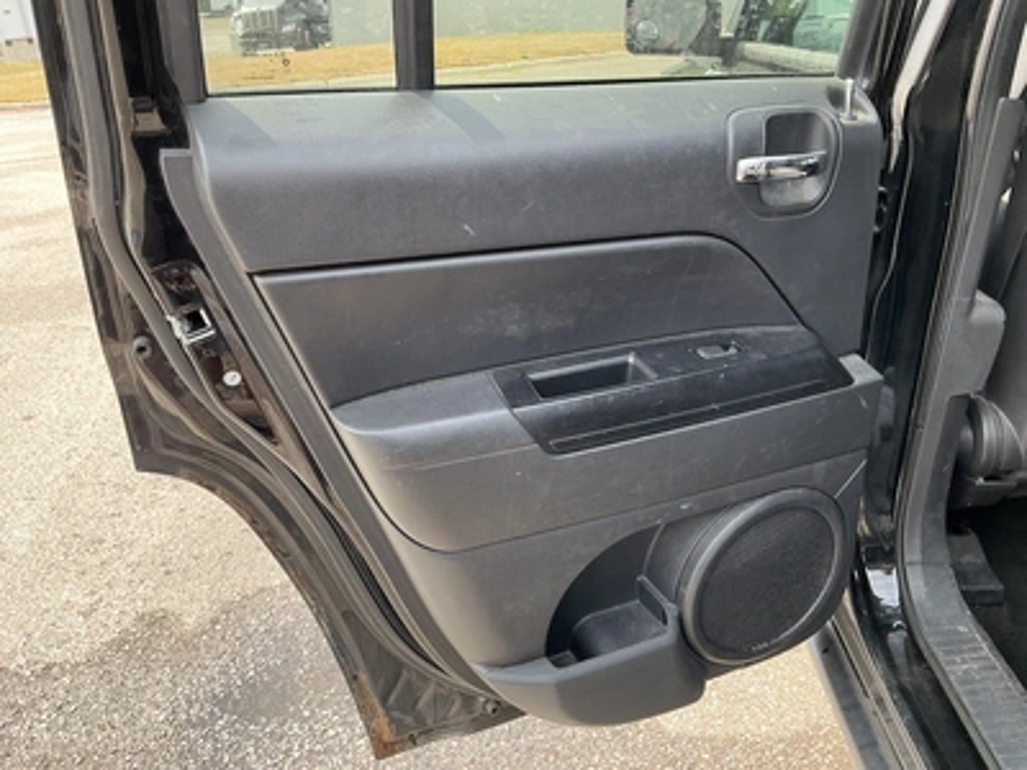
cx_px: 514
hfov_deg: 63.4
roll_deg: +4.8
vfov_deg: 49.7
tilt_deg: -23.9
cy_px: 385
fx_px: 831
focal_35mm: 28
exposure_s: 1/162
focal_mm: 3
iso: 25
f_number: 1.8
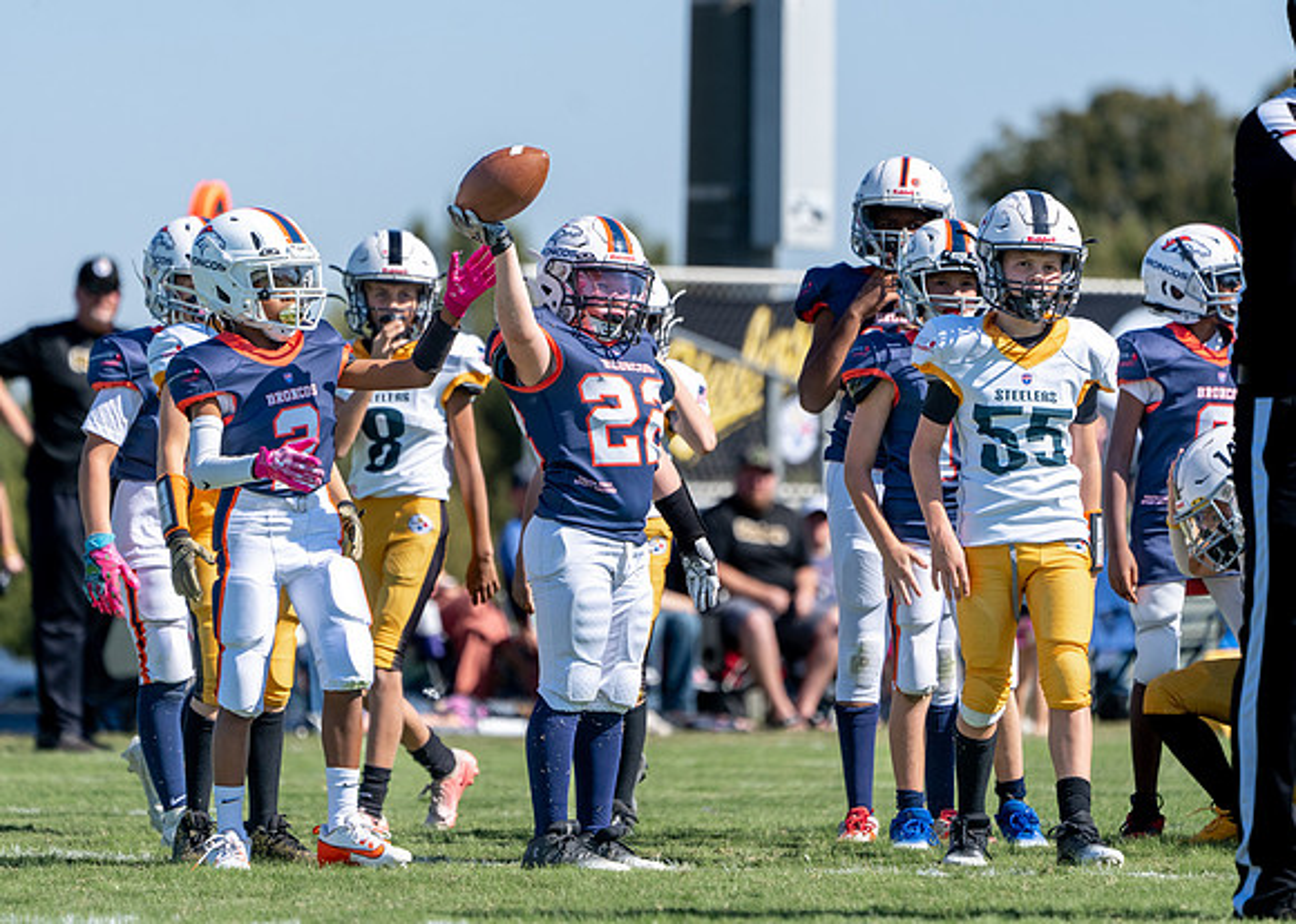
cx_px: 557
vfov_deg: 3.9
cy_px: 434
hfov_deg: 5.4
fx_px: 13682
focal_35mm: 372
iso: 250
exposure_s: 1/1600
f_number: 5.6
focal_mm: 333
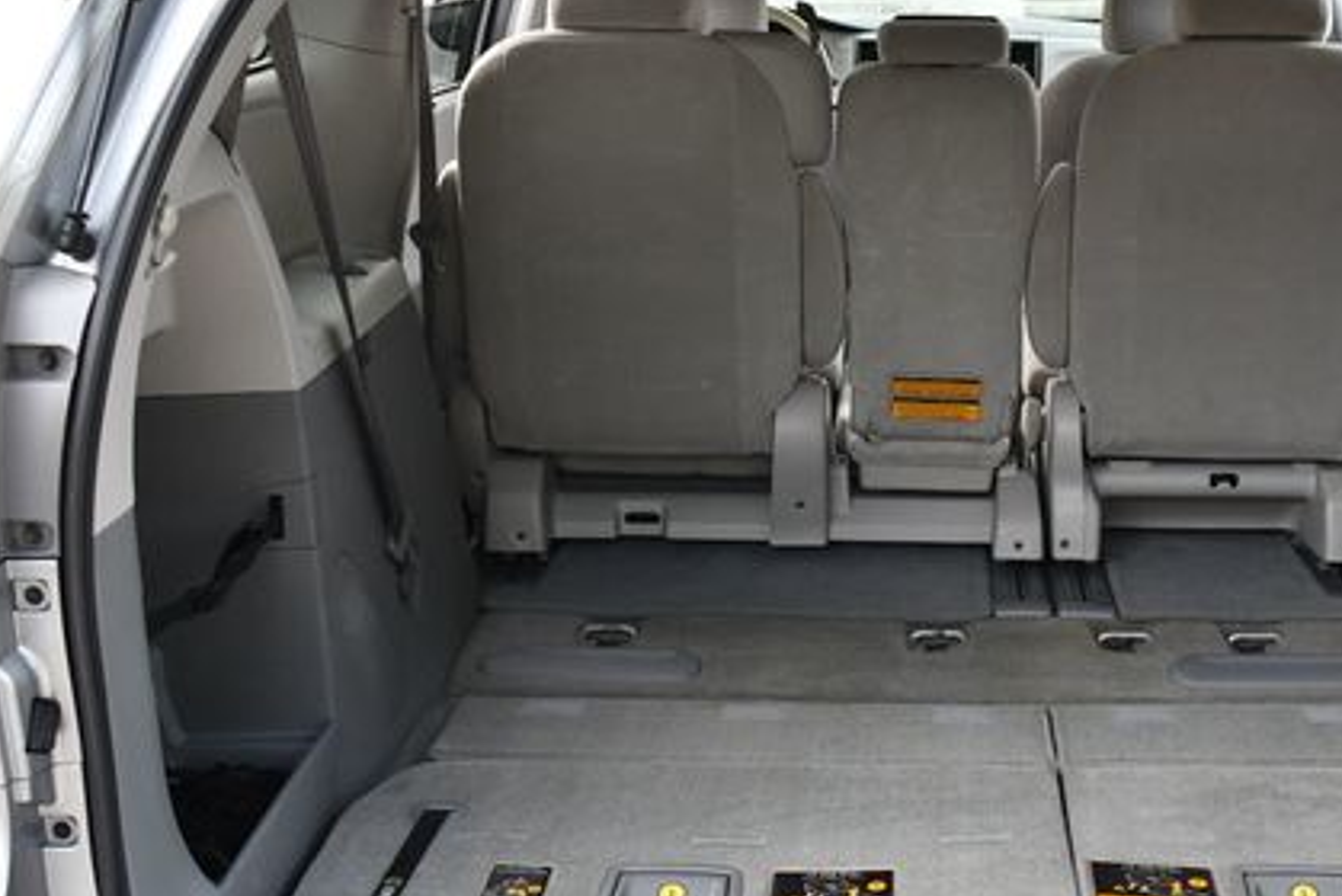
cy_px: 410
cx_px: 906
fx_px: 2052
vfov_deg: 24.6
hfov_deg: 35.8
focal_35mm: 55
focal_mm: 18
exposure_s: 1/250
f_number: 4
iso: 400
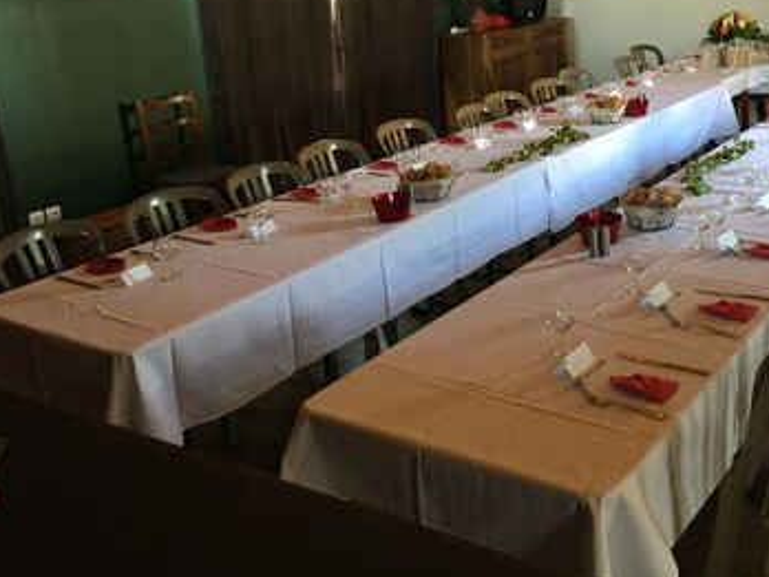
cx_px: 522
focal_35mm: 40
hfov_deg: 46.0
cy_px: 188
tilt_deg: -13.3
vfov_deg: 35.6
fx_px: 889
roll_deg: +4.2
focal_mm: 4.15
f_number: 2.2
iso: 160
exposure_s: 1/33
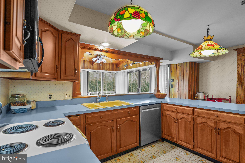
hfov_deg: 90.6
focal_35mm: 18
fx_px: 121
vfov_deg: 68.0
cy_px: 82
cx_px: 122
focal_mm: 17.8
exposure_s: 1/3
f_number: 8
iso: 400
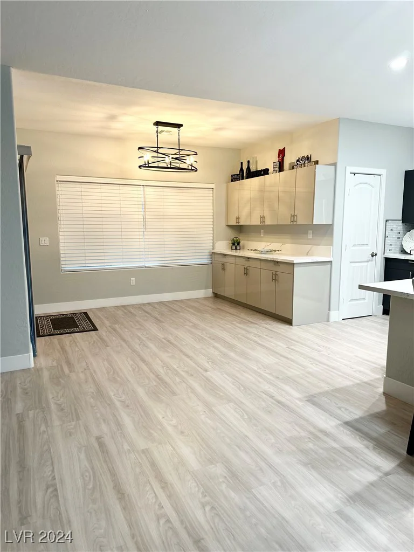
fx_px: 383
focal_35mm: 24
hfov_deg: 56.8
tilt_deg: -7.3
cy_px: 276
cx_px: 207
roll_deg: -0.8
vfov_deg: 71.6
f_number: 1.78
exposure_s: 1/60
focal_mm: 6.86
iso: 125
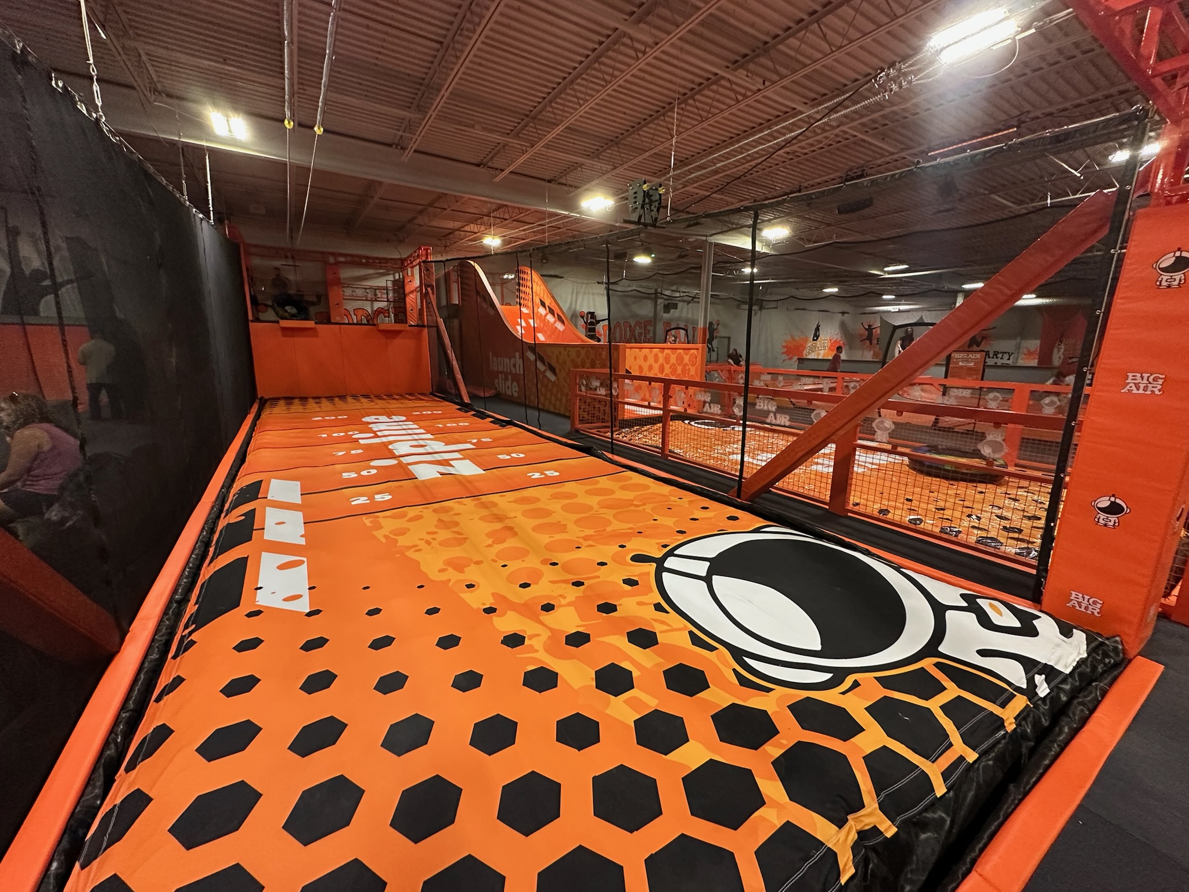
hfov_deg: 102.1
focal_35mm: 14
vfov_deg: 85.7
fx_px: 481
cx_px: 594
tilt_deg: -11.9
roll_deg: -1.0
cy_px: 446
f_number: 2.2
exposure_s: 1/60
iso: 400
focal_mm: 2.22
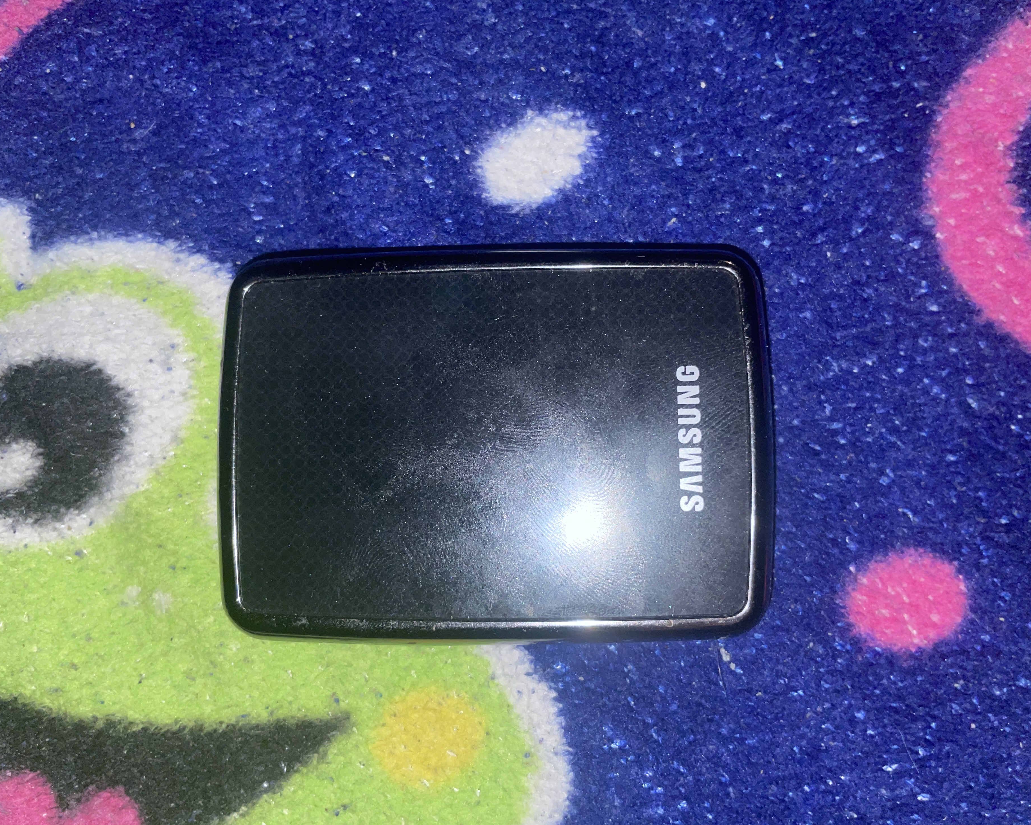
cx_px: 513
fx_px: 854
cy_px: 412
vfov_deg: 51.5
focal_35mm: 28
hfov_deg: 62.2
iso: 32
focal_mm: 4.2
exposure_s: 1/60
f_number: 1.6
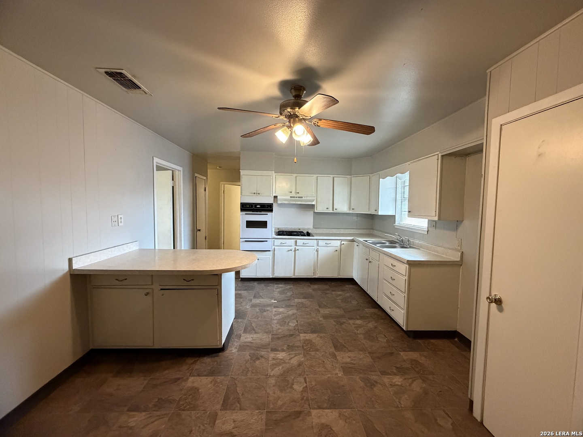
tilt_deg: -3.4
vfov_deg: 85.7
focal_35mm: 14
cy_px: 218
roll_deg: -0.6
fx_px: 236
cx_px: 292
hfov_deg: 102.1
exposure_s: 1/60
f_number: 2.2
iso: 640
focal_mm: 2.22
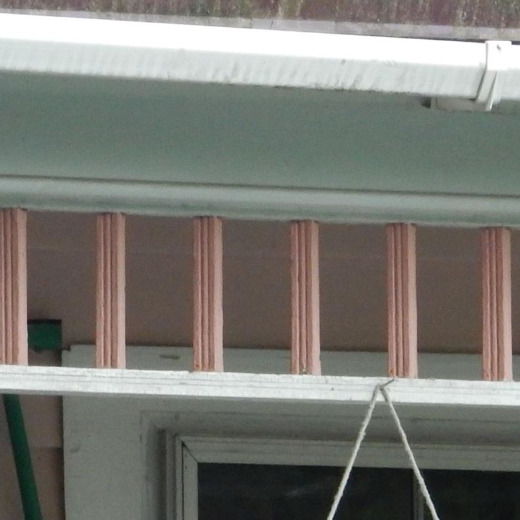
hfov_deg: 2.6
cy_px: 510
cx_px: 125
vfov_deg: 2.6
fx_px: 11370
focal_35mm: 669
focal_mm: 34.5
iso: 400
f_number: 6.3
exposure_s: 1/100
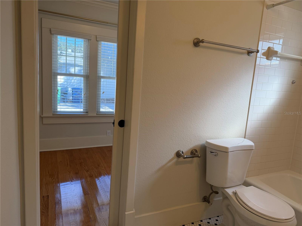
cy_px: 113
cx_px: 151
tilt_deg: -9.1
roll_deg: -3.6
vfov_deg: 56.8
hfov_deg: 71.6
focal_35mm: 24
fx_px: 209
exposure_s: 1/195
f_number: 1.78
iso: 125
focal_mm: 6.76
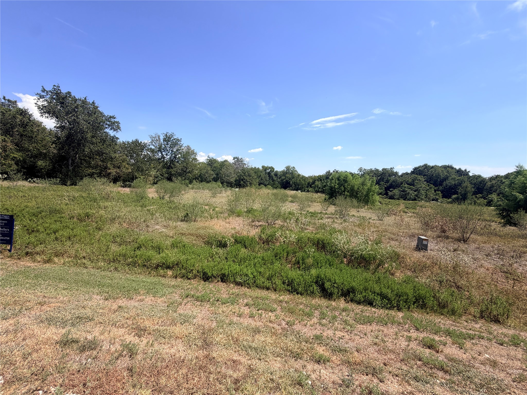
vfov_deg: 85.7
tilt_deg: -2.5
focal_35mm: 14
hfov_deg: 102.1
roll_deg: -0.4
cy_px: 198
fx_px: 213
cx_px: 264
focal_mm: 2.22
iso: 20
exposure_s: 1/928
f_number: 2.2
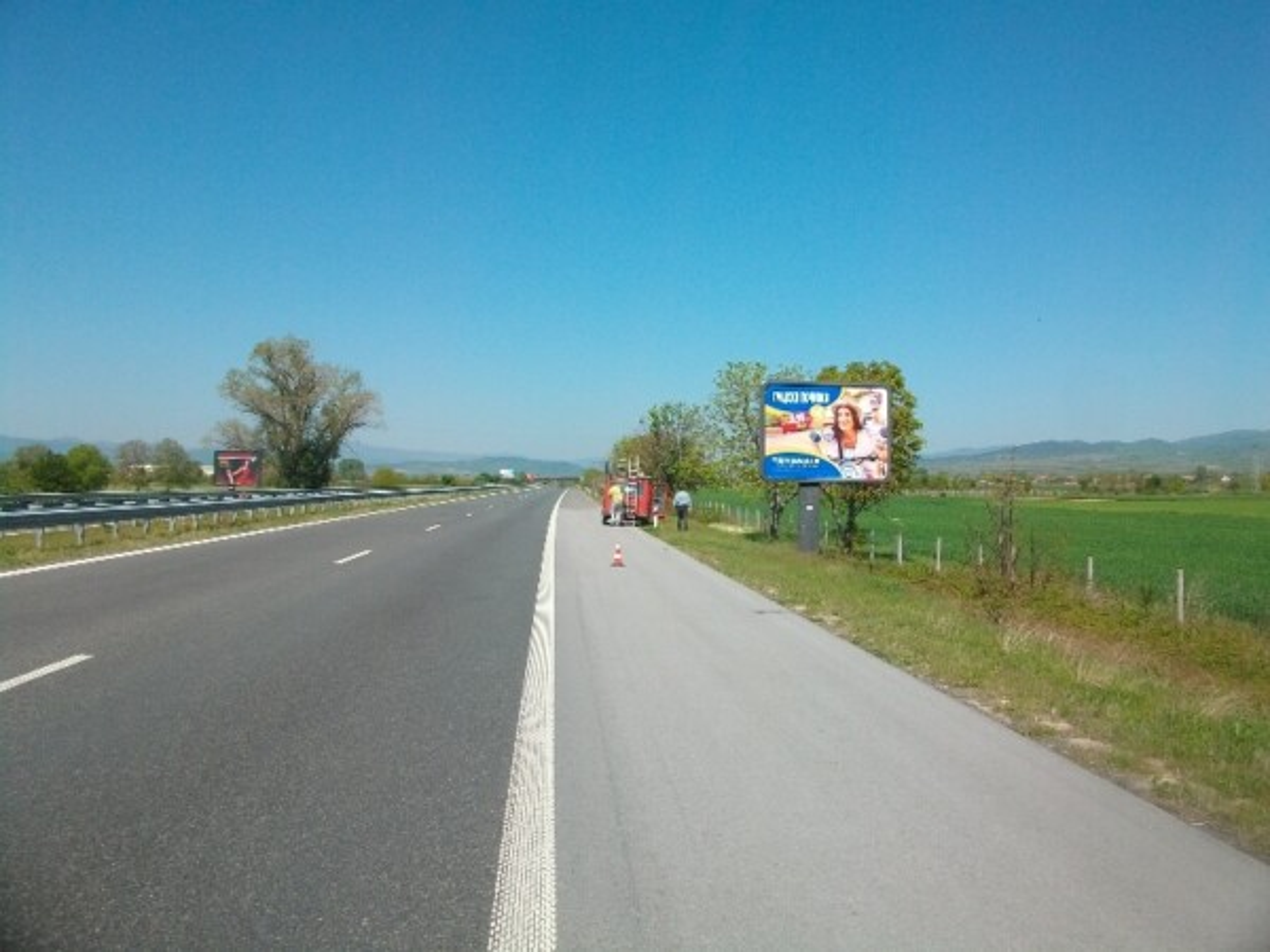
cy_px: 476
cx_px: 635
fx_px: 1174
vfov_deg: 44.2
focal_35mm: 32
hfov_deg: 56.8
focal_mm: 5.7
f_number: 5.5
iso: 80
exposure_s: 1/377
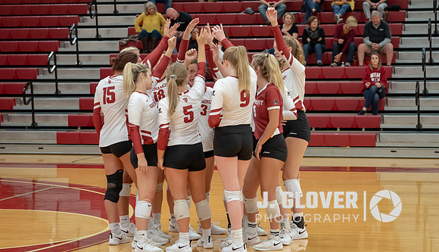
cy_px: 101
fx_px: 1256
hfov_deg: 19.8
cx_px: 226
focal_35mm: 107
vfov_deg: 11.5
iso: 4000
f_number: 4.5
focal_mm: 100
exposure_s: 1/160
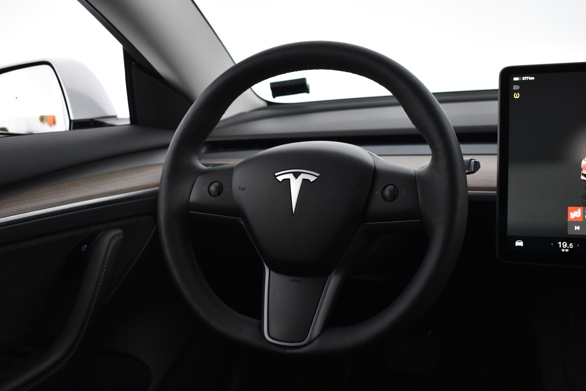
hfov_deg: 47.9
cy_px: 196
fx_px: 659
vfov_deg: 33.0
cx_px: 293
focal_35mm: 40
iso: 1800
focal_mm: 27
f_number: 4
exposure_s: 1/40
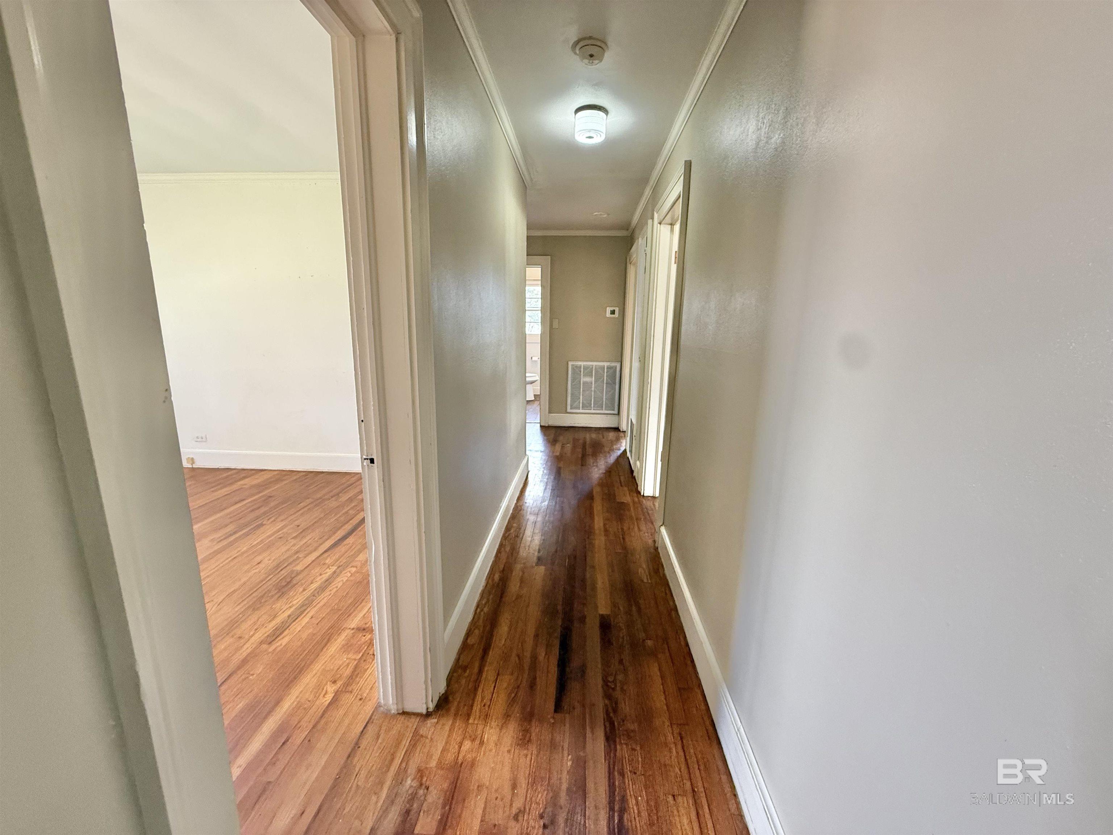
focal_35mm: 14
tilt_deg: -12.0
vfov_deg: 85.7
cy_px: 418
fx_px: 450
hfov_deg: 102.1
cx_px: 556
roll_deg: -1.2
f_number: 2.2
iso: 400
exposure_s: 1/60
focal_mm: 2.22
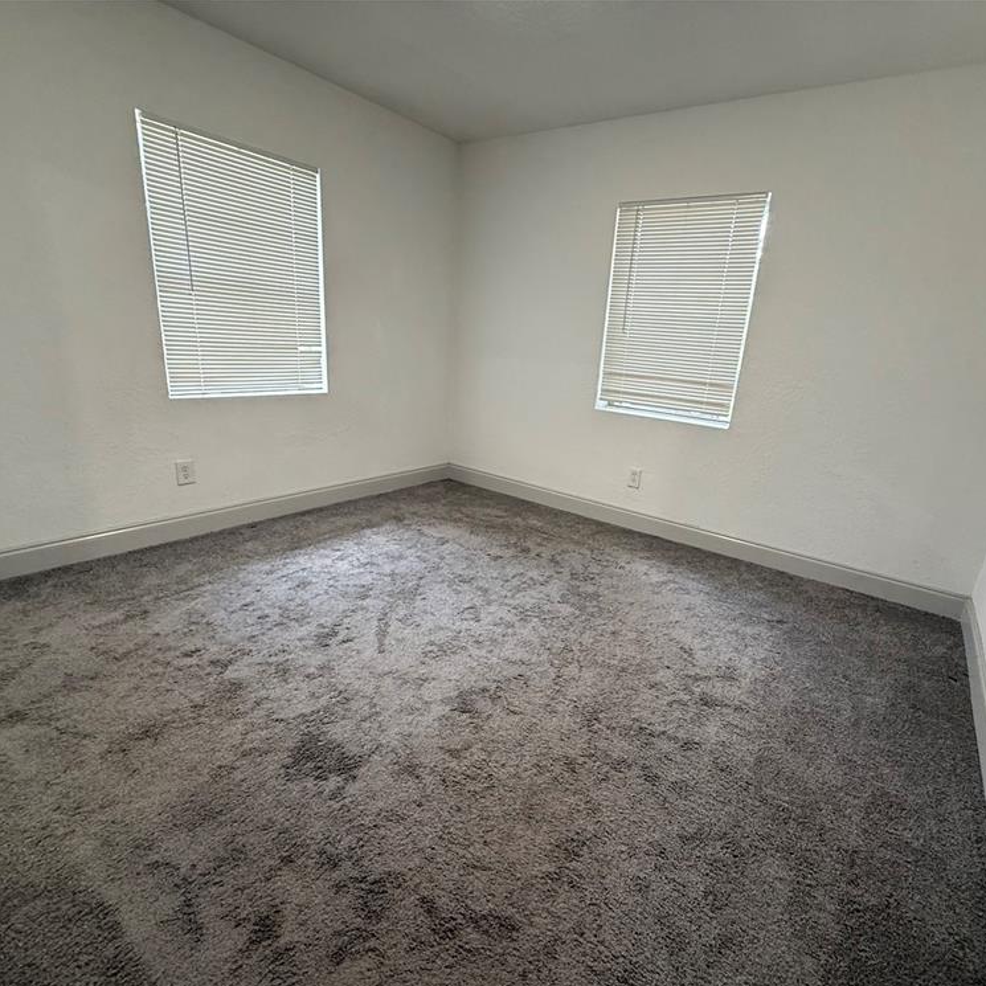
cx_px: 549
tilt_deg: -17.1
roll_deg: -4.5
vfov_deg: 83.9
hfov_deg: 83.6
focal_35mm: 17
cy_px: 507
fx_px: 548
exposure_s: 1/60
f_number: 2.2
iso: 320
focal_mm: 2.22
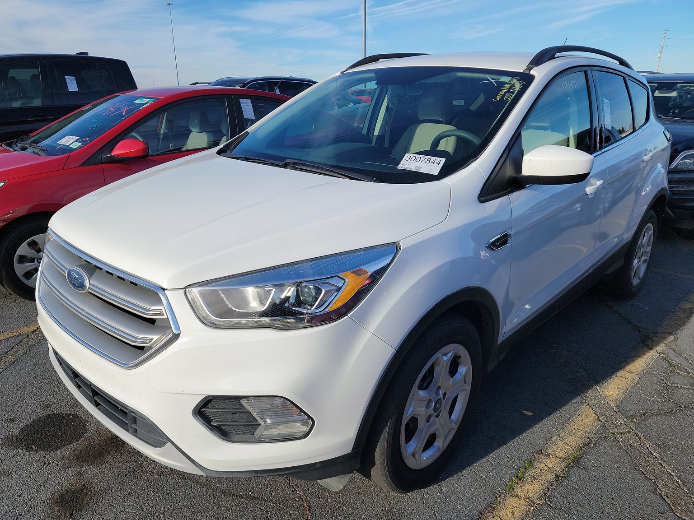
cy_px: 255
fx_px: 501
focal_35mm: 25
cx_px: 344
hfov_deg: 69.4
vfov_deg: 54.9
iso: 50
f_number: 1.8
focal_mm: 6.7
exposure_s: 1/796
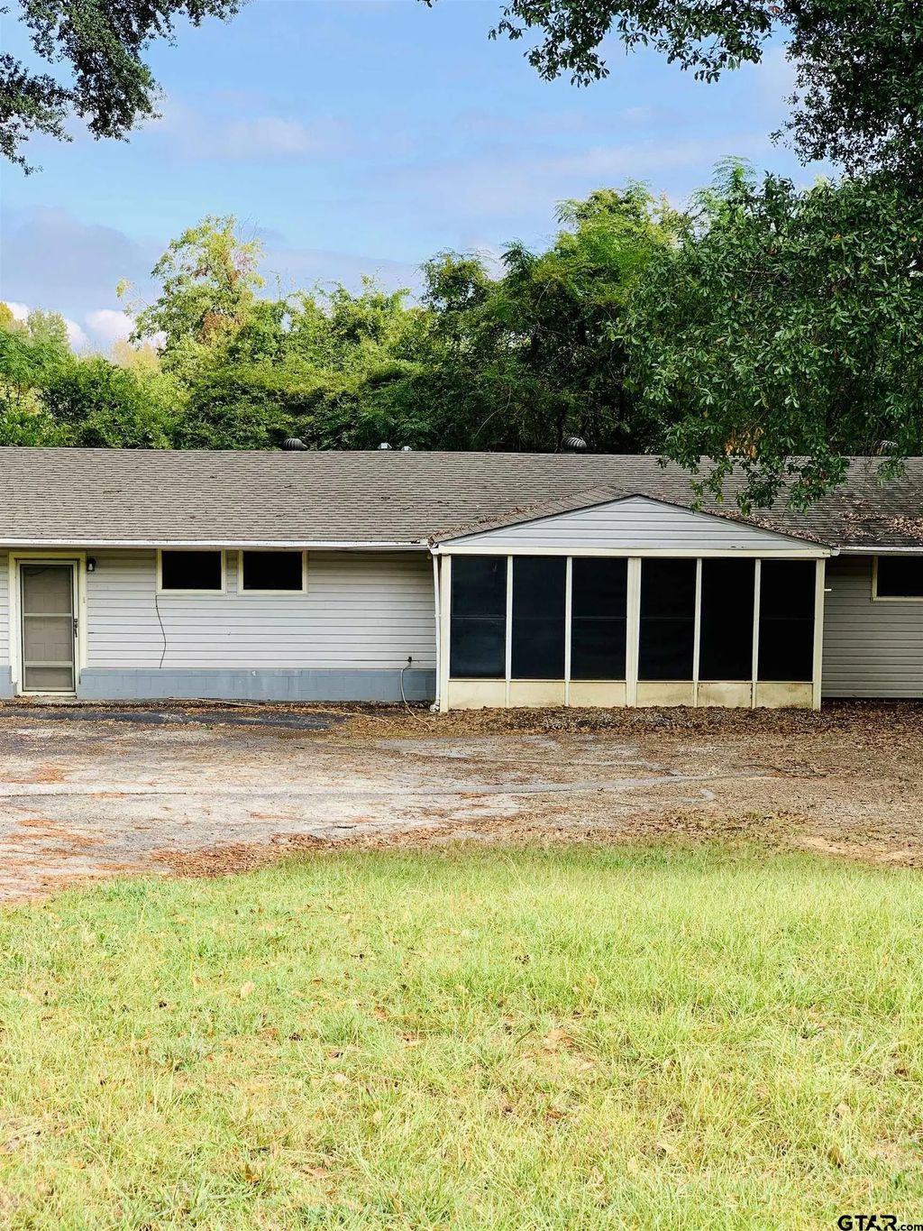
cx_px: 462
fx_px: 1848
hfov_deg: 28.0
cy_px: 616
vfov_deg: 36.8
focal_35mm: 52
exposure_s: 1/233
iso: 16
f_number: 2.4
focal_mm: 6
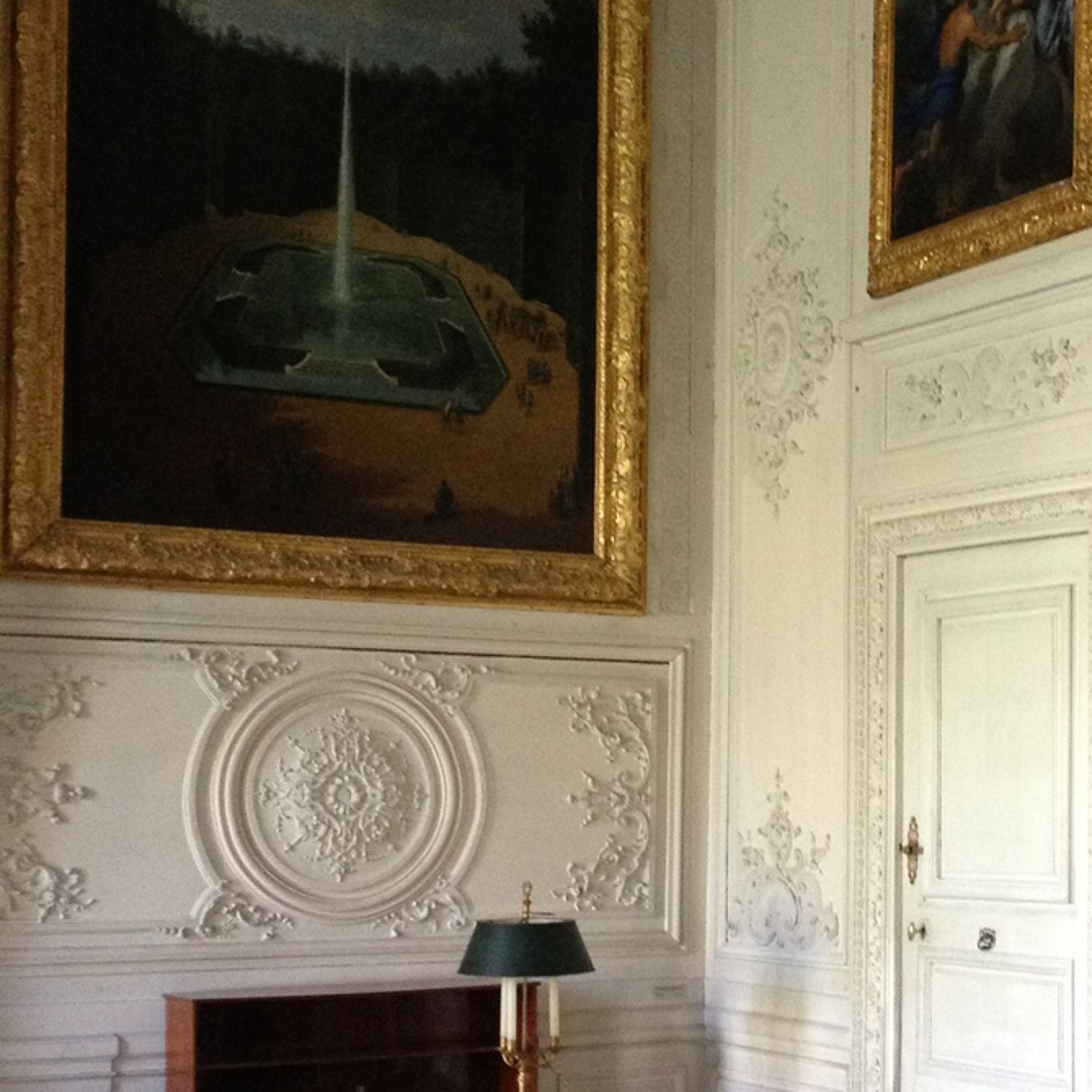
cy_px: 725
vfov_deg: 23.3
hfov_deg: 23.0
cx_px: 867
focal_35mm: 74
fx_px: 2641
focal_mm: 4.28
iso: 250
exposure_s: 1/20
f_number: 2.4
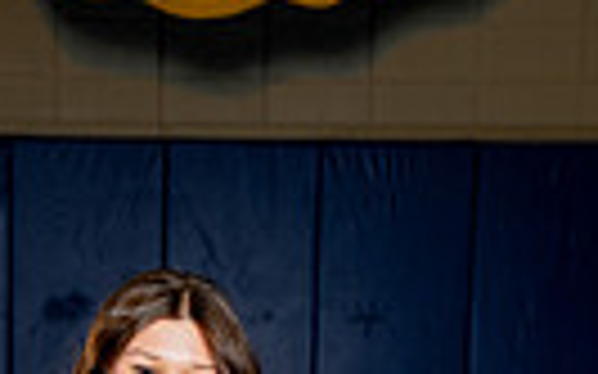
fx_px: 2818
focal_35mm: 173
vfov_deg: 7.0
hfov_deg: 12.1
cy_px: 991
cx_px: 135
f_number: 4
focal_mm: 50
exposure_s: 1/250
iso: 160
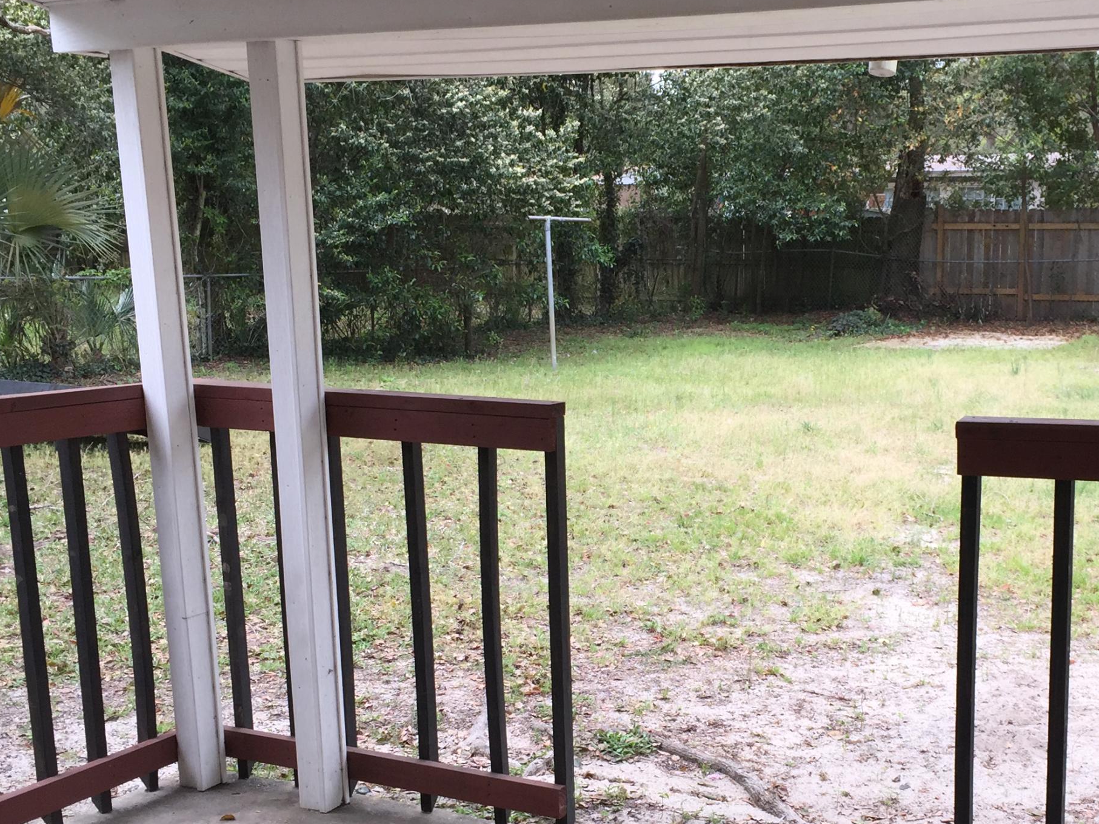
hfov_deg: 39.4
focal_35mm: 48
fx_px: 1524
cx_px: 684
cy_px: 557
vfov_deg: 30.0
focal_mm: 4.15
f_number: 2.2
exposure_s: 1/471
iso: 32
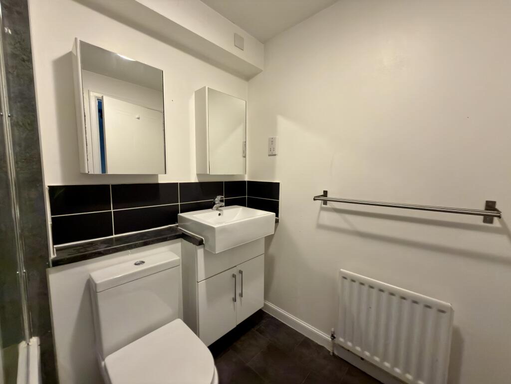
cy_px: 192
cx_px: 256
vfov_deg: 85.7
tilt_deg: -4.4
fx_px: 207
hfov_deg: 102.1
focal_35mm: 14
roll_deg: -0.3
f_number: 2.2
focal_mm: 2.22
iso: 250
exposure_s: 1/25
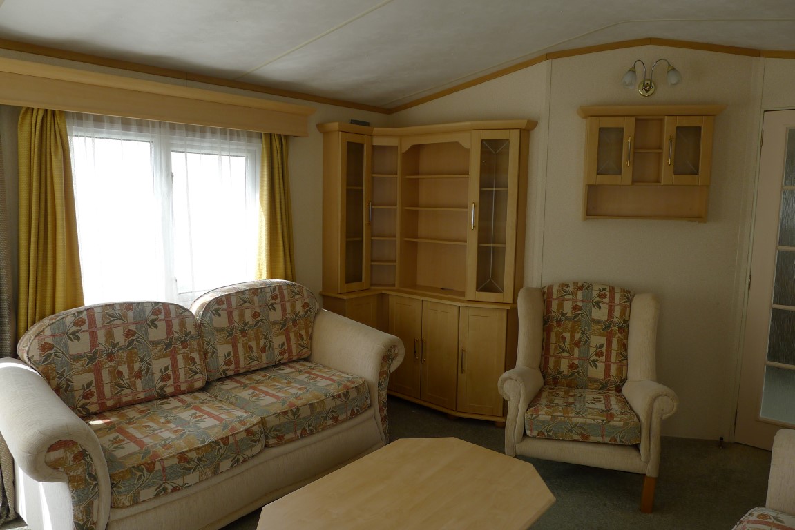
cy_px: 265
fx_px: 530
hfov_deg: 73.7
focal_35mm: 24
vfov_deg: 53.2
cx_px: 398
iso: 80
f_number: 2.8
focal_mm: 5.1
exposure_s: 1/160
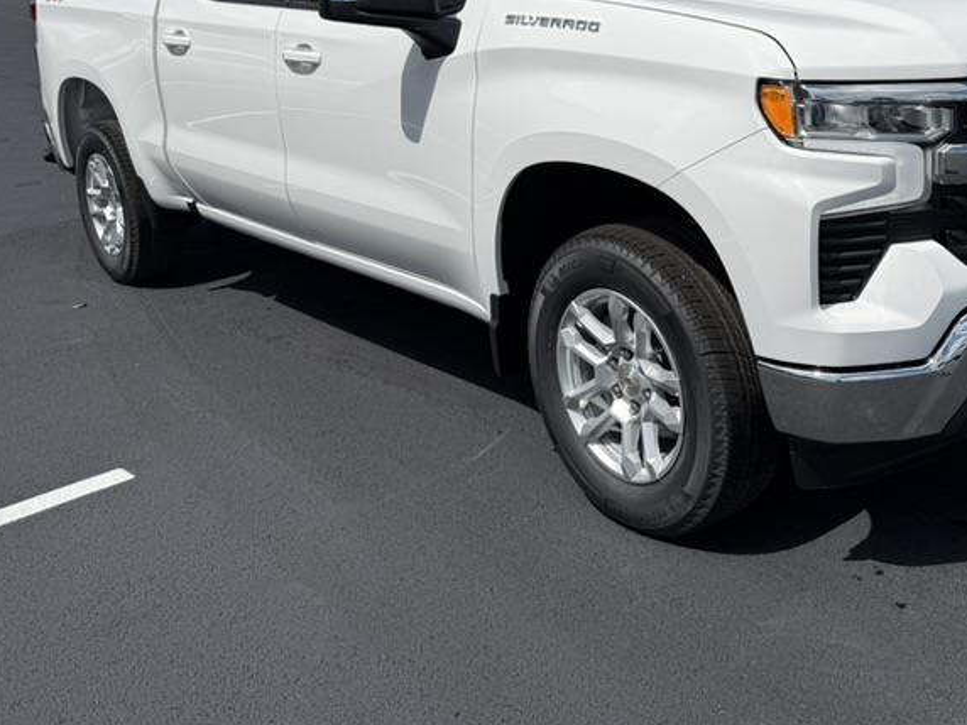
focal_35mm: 43
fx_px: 1201
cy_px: 120
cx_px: 681
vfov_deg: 32.4
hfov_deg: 42.9
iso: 80
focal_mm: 6.76
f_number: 1.78
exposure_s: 1/10309
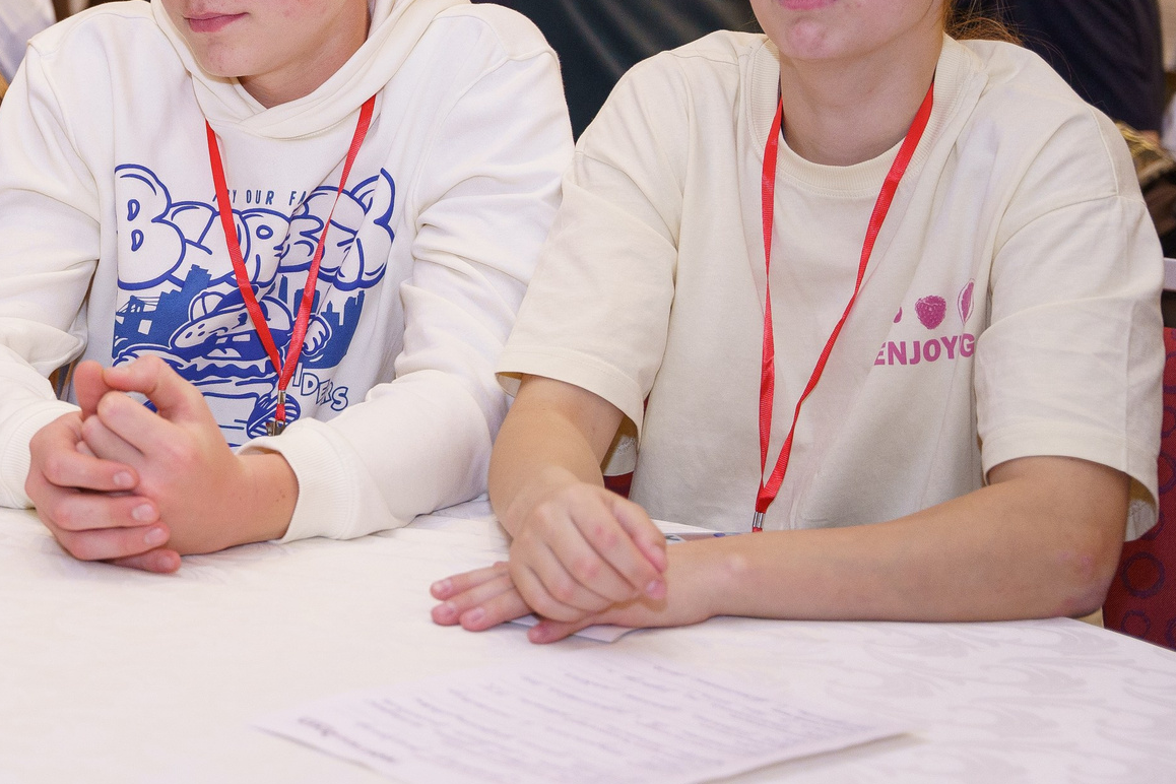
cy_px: 56
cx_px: -77
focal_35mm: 101
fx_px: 3299
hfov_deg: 19.5
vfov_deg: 13.4
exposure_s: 1/160
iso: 1600
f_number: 3.2
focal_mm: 45.7
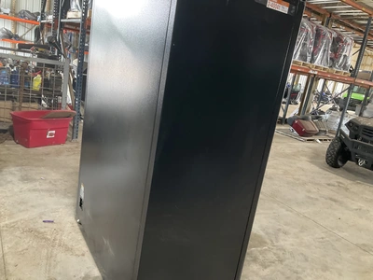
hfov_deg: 61.7
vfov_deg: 48.2
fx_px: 312
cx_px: 186
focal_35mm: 29
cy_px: 140
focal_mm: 3
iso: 200
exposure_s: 1/60
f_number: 1.8
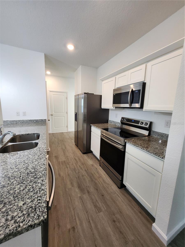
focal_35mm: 13
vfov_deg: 106.2
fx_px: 93
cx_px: 92
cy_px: 124
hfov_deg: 89.9
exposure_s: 1/60
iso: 160
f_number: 2.2
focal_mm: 1.74
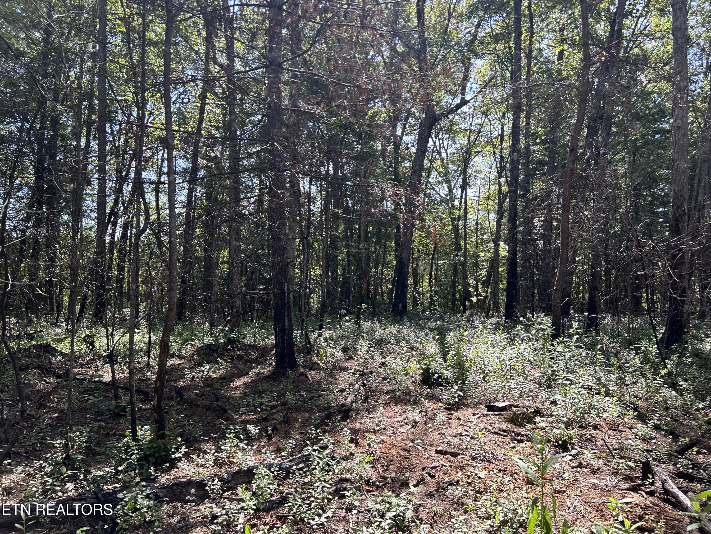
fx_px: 534
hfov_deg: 67.3
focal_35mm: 26
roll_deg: -1.9
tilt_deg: +1.0
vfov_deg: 53.1
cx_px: 356
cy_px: 267
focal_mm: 5.7
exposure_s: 1/493
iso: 50
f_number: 1.5
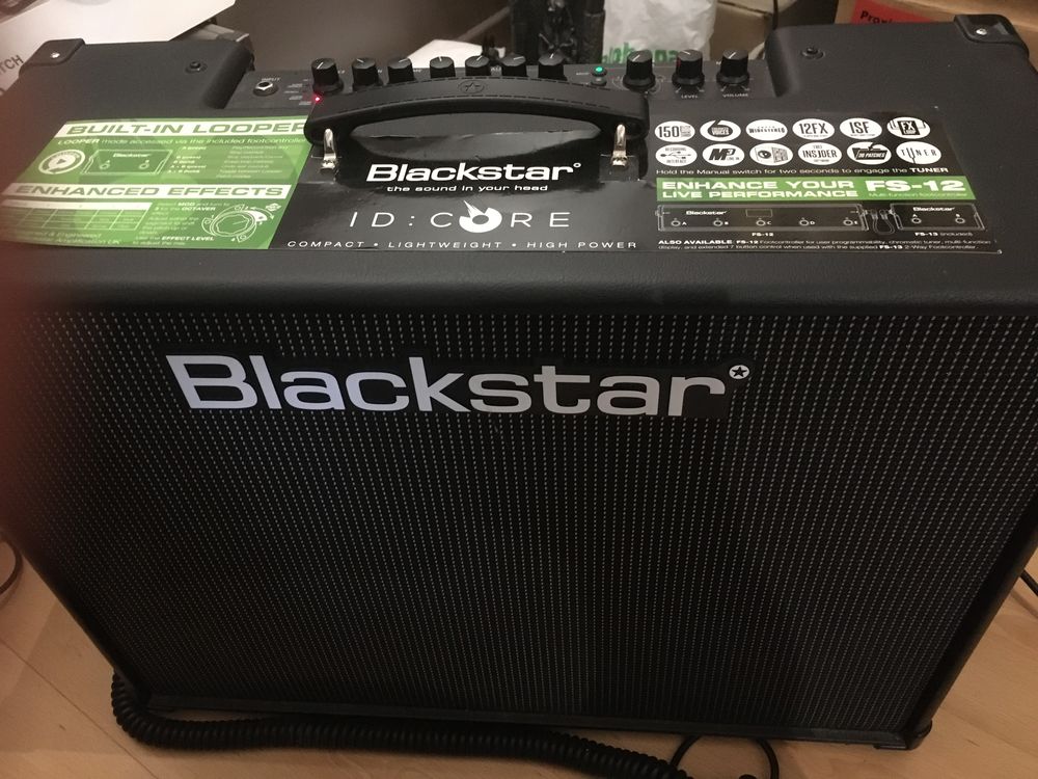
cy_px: 390
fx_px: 870
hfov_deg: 61.7
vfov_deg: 48.2
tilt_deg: -46.5
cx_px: 519
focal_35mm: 29
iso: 320
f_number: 2.2
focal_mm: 4.15
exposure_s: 1/17
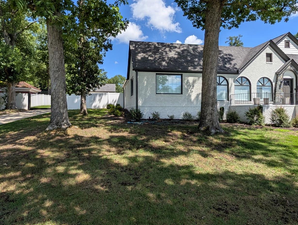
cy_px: 105
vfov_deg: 66.1
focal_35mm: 20
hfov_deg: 81.4
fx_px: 172
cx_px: 135
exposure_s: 1/2342
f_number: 1.7
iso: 51
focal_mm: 2.02
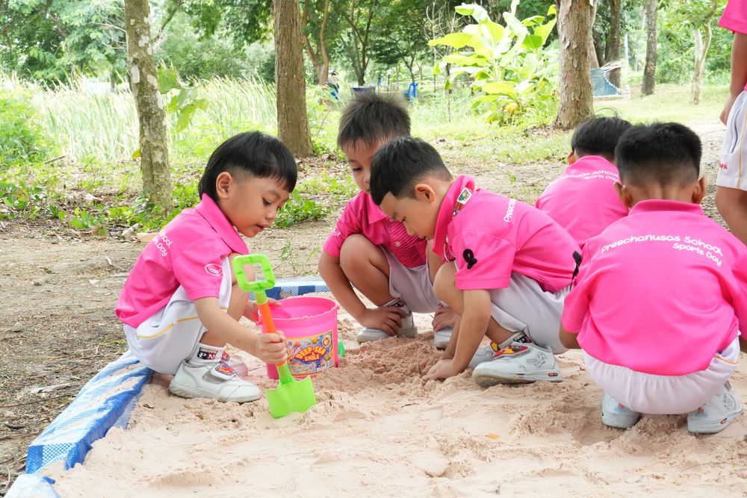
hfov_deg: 36.9
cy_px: 249
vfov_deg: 25.1
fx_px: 1121
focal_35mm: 54
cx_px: 374
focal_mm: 36
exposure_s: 1/125
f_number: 9
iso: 2000
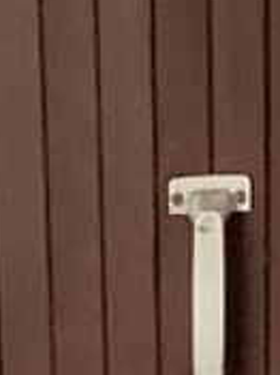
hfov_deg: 6.3
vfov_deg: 7.3
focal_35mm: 236
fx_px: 2548
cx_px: -11
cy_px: 1171
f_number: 2.4
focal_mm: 3.3
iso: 250
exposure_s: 1/40
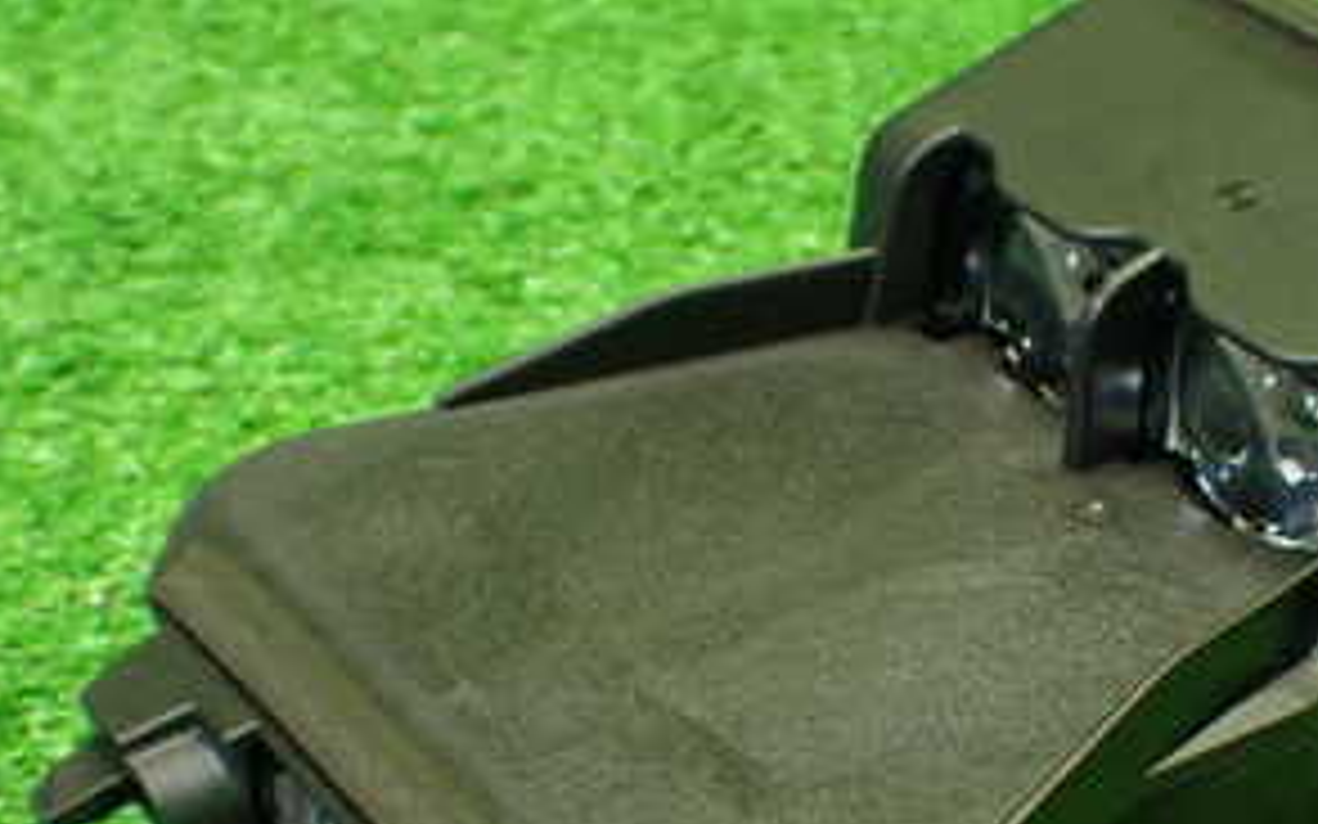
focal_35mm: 89
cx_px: 940
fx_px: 3196
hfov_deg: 23.1
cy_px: 612
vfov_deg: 14.6
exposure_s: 1/80
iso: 800
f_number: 2.8
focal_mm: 7.31
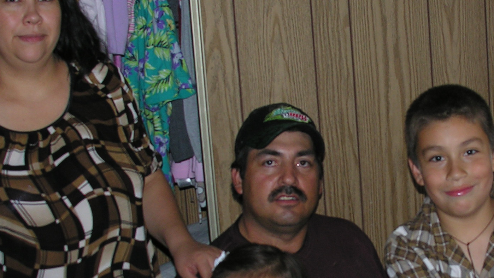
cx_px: 363
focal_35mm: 89
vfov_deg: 13.5
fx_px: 1166
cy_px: 235
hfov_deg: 23.7
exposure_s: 1/60.1
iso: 50
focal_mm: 8.9
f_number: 2.8
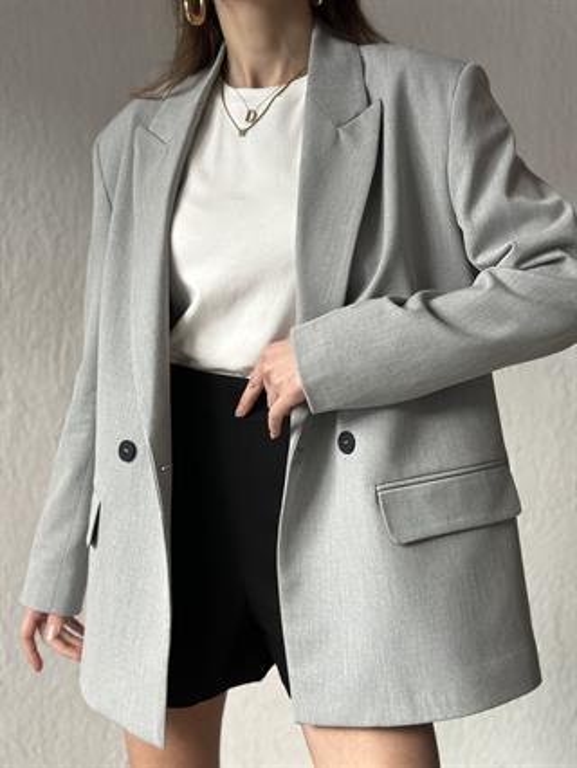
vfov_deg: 39.6
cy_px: 384
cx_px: 288
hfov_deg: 30.3
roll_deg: +0.0
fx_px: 1066
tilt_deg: -2.6
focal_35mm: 48
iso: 100
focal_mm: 6.86
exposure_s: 1/121
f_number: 1.78
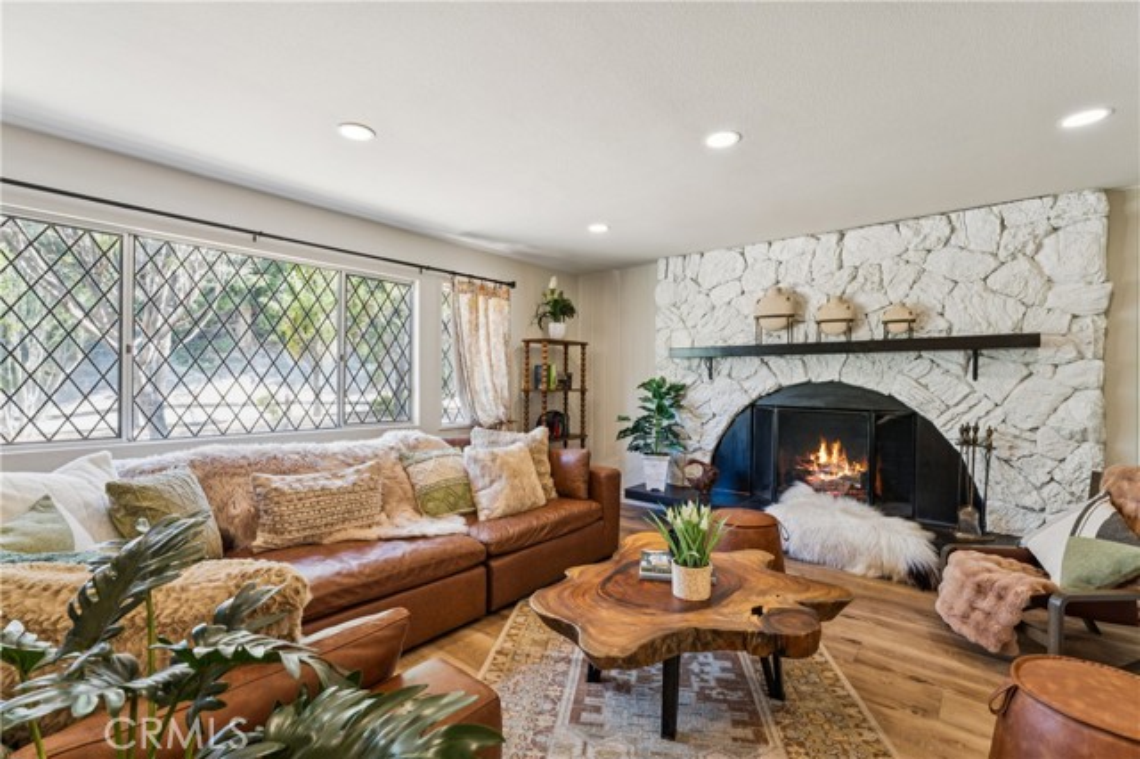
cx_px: 570
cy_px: 380
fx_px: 513
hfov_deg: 96.1
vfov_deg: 73.0
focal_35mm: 16
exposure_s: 1.3
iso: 100
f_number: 13
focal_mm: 16.2
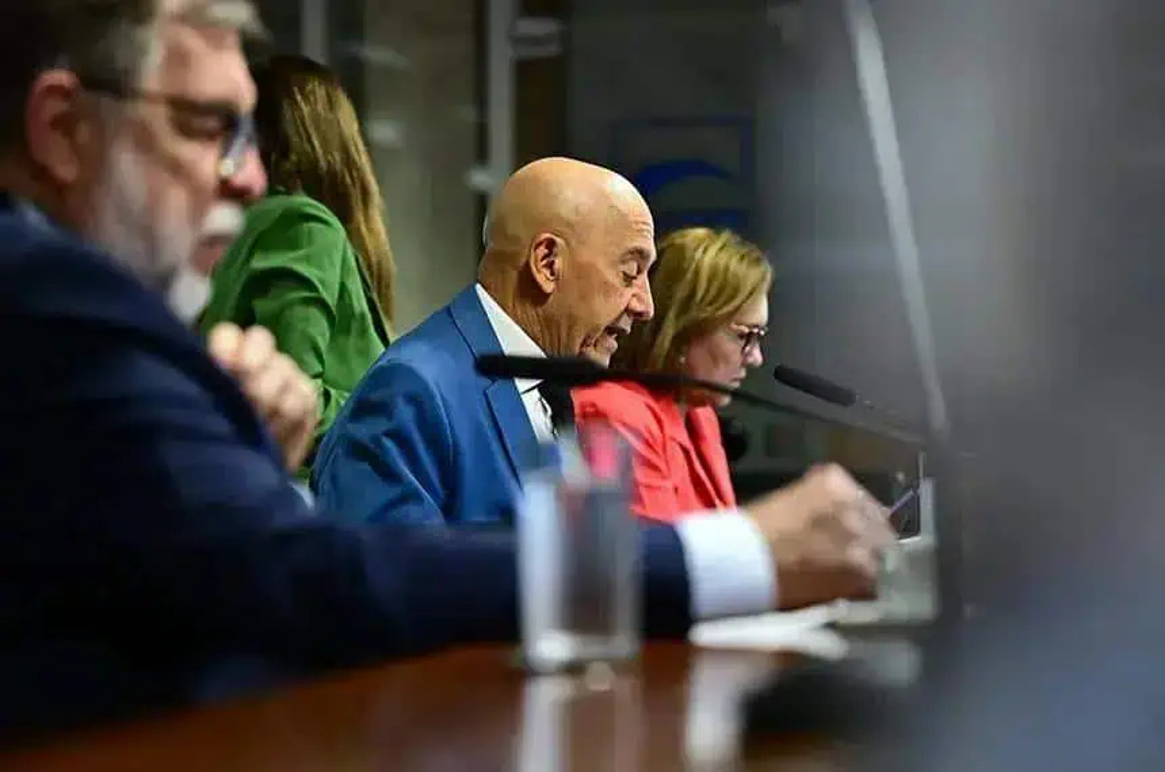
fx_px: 2972
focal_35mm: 92
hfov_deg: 22.2
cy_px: 386
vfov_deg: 14.8
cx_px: 582
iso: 1600
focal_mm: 92
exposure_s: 1/160
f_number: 2.8
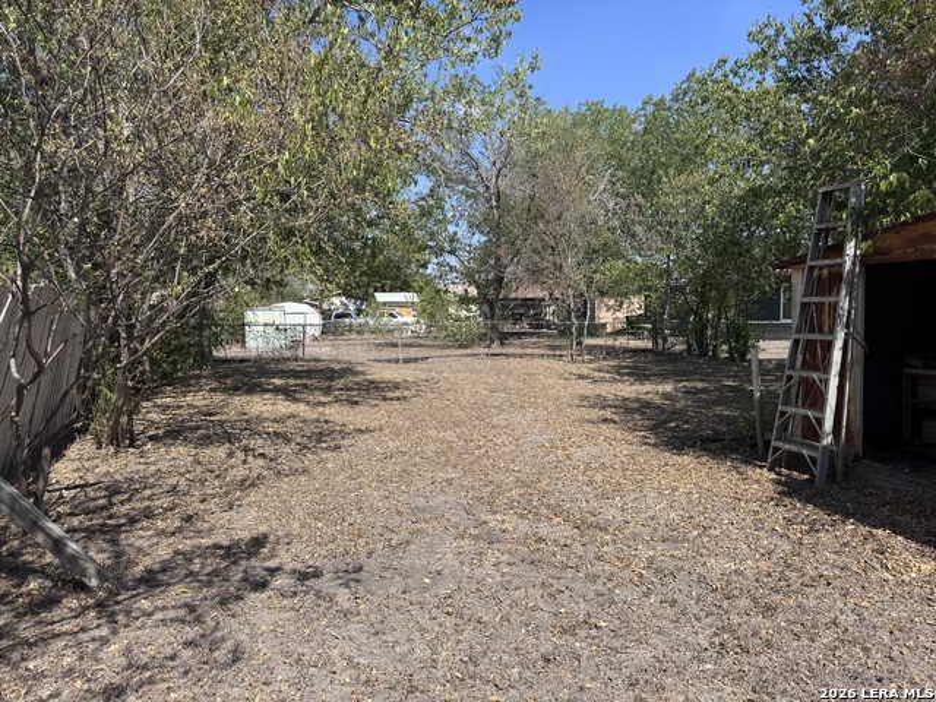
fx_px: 649
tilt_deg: -5.1
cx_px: 468
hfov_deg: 71.6
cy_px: 351
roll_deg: +0.3
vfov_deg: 56.8
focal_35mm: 24
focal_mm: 6.76
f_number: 1.78
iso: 80
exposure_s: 1/3597
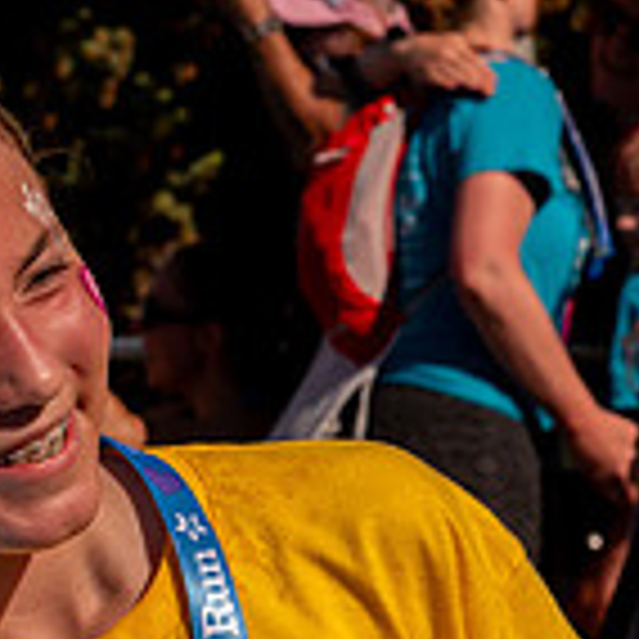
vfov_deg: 6.0
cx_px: -58
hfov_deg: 5.9
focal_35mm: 294
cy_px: 292
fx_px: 6140
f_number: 11
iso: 800
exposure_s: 1/2000
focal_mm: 85
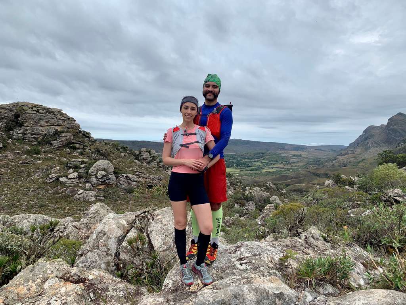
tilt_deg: -1.9
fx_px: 305
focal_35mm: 26
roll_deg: -2.1
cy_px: 152
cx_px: 203
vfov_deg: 53.1
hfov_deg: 67.3
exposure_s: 1/1880
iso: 25
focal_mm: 4.25
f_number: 1.8
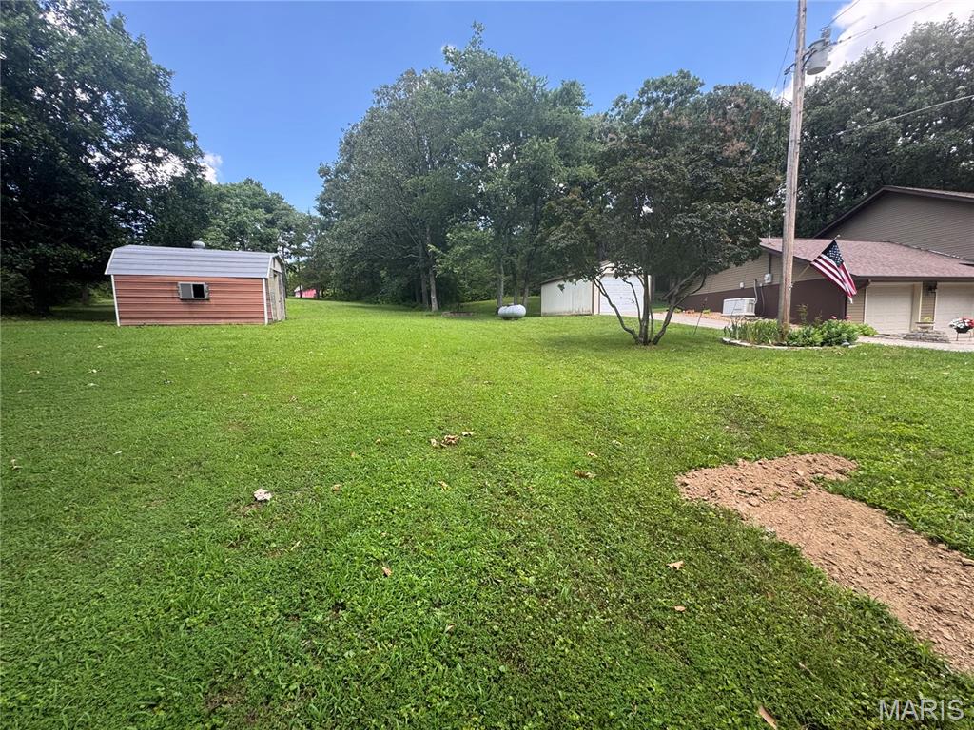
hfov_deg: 102.1
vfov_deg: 85.7
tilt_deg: -5.3
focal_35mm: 14
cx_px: 487
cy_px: 365
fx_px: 394
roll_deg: +2.1
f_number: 2.2
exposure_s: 1/218
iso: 40
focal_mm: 2.22
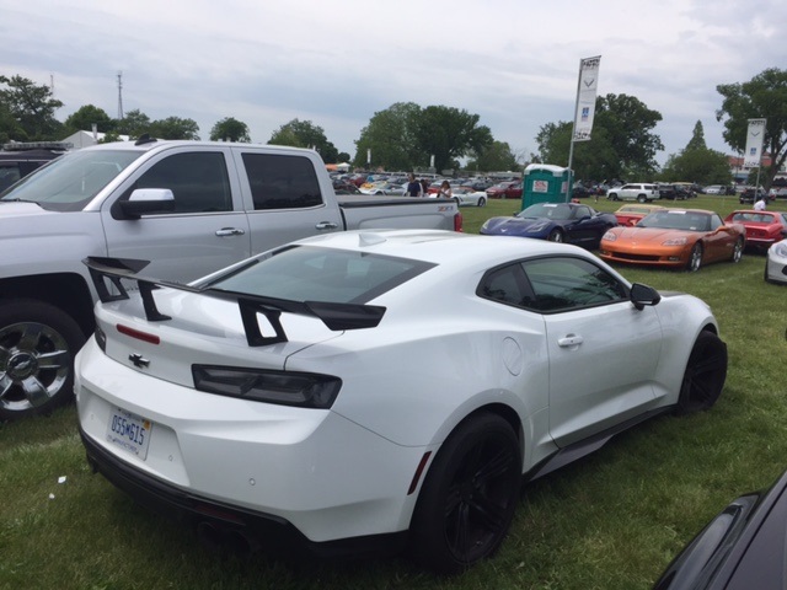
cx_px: 394
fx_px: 659
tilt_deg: -10.7
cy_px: 295
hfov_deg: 61.7
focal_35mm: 29
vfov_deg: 48.2
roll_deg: -3.8
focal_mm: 4.15
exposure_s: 1/3300
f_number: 2.2
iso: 32
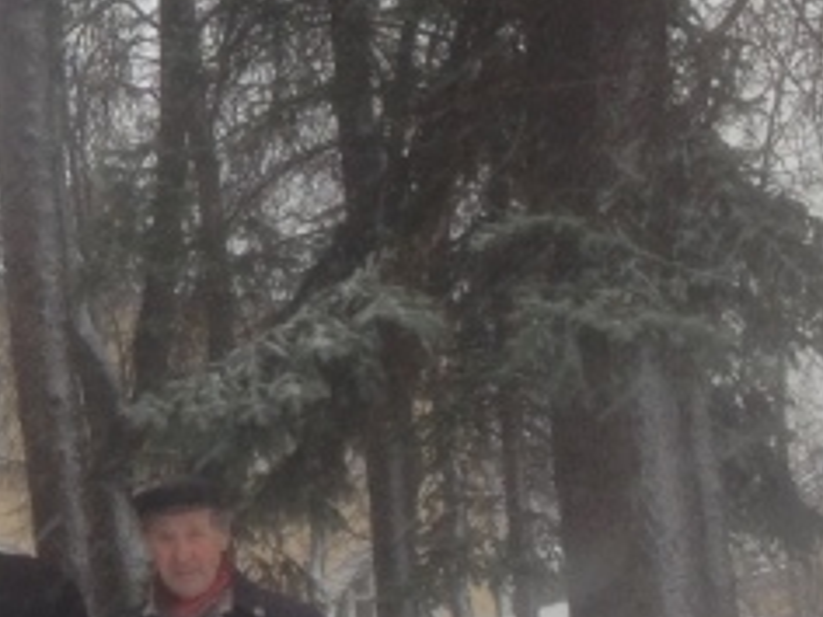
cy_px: 363
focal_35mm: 152
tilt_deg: +4.9
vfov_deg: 9.8
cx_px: -450
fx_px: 3614
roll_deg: +2.5
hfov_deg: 12.3
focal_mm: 4.28
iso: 50
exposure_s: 1/228
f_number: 2.4
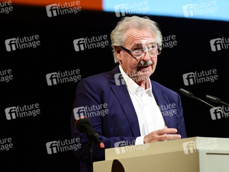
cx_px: 141
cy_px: 95
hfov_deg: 7.6
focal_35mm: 259
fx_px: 1713
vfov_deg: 5.7
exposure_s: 1/320
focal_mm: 200
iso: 1600
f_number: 3.2
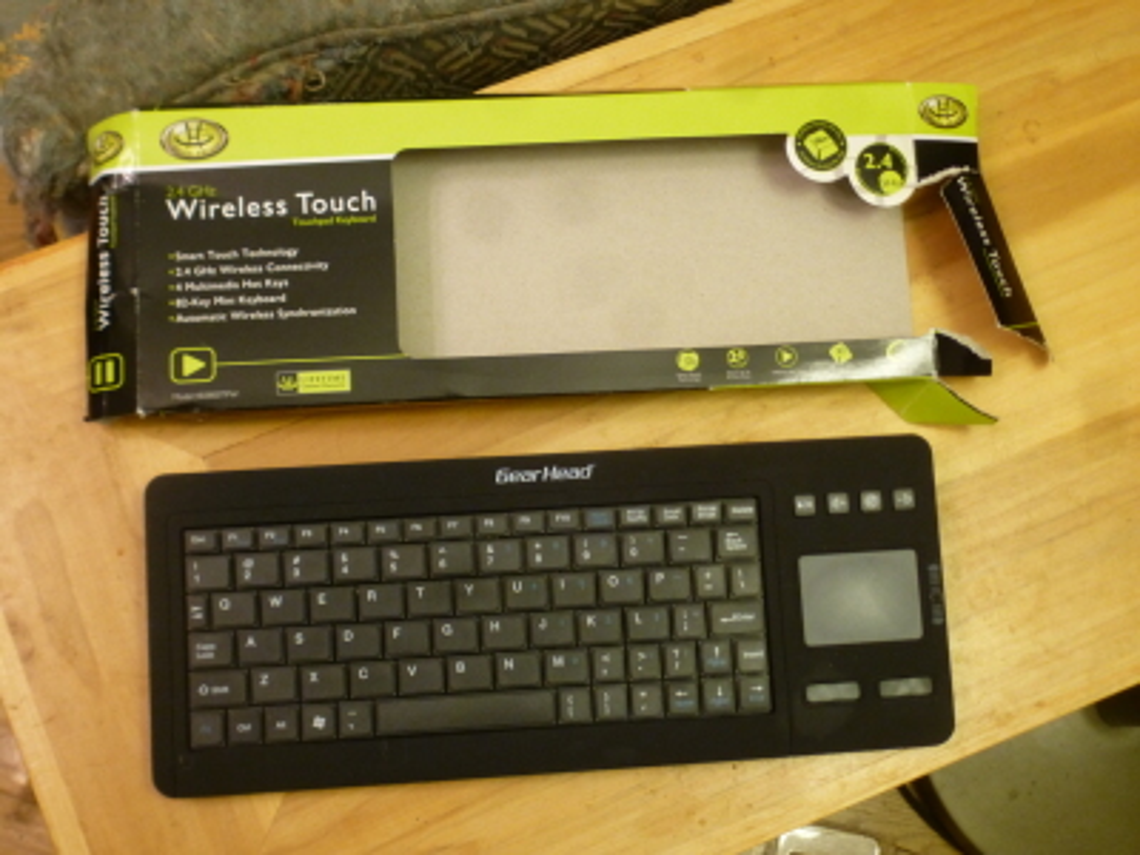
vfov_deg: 28.6
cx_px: 570
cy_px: 428
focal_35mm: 51
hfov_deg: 37.5
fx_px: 1680
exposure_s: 1/6
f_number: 4.1
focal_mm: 8.7
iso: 400
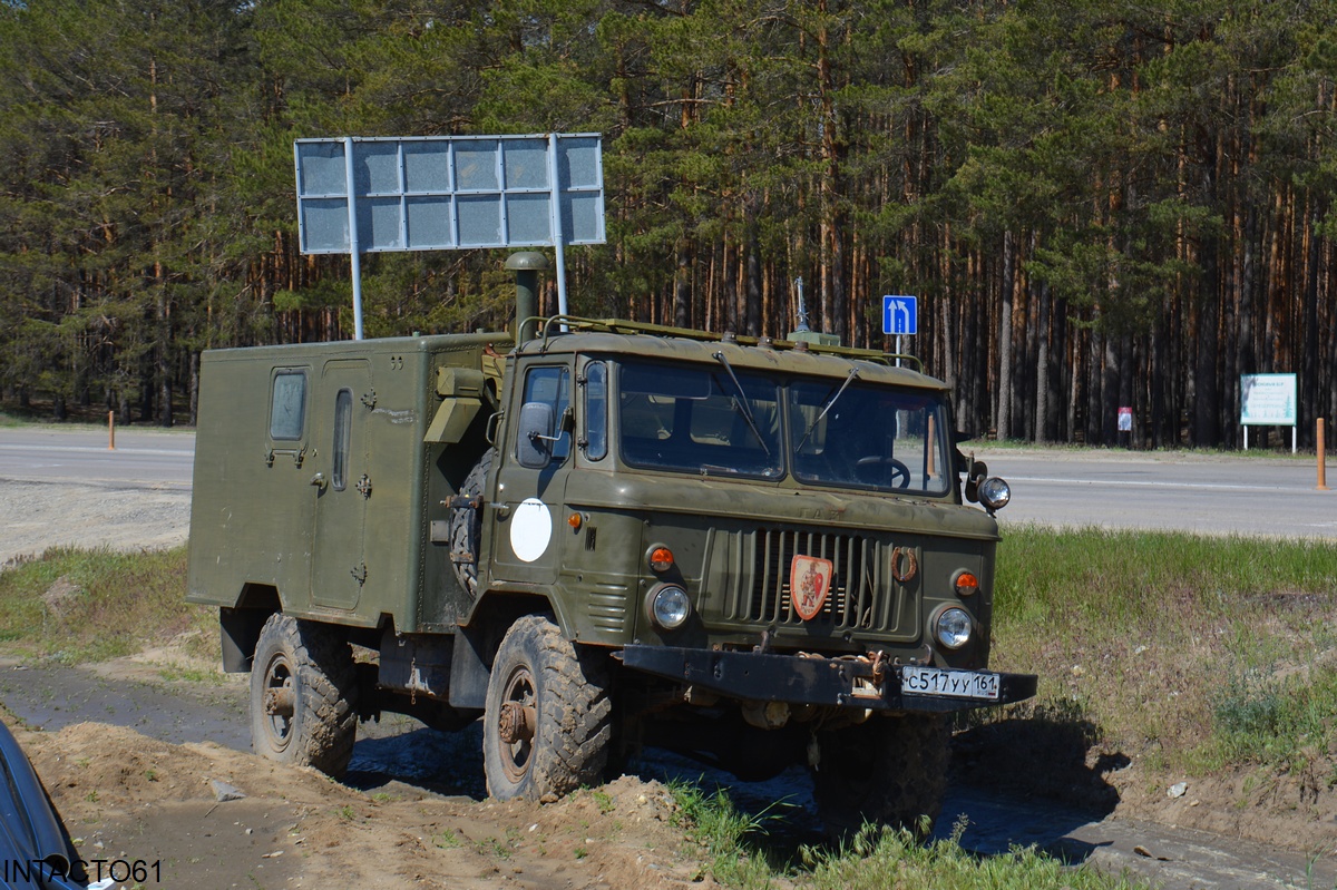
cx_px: 668
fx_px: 2895
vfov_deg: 17.5
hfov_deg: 26.0
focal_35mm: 78
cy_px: 445
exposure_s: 1/250
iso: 100
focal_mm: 52
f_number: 8
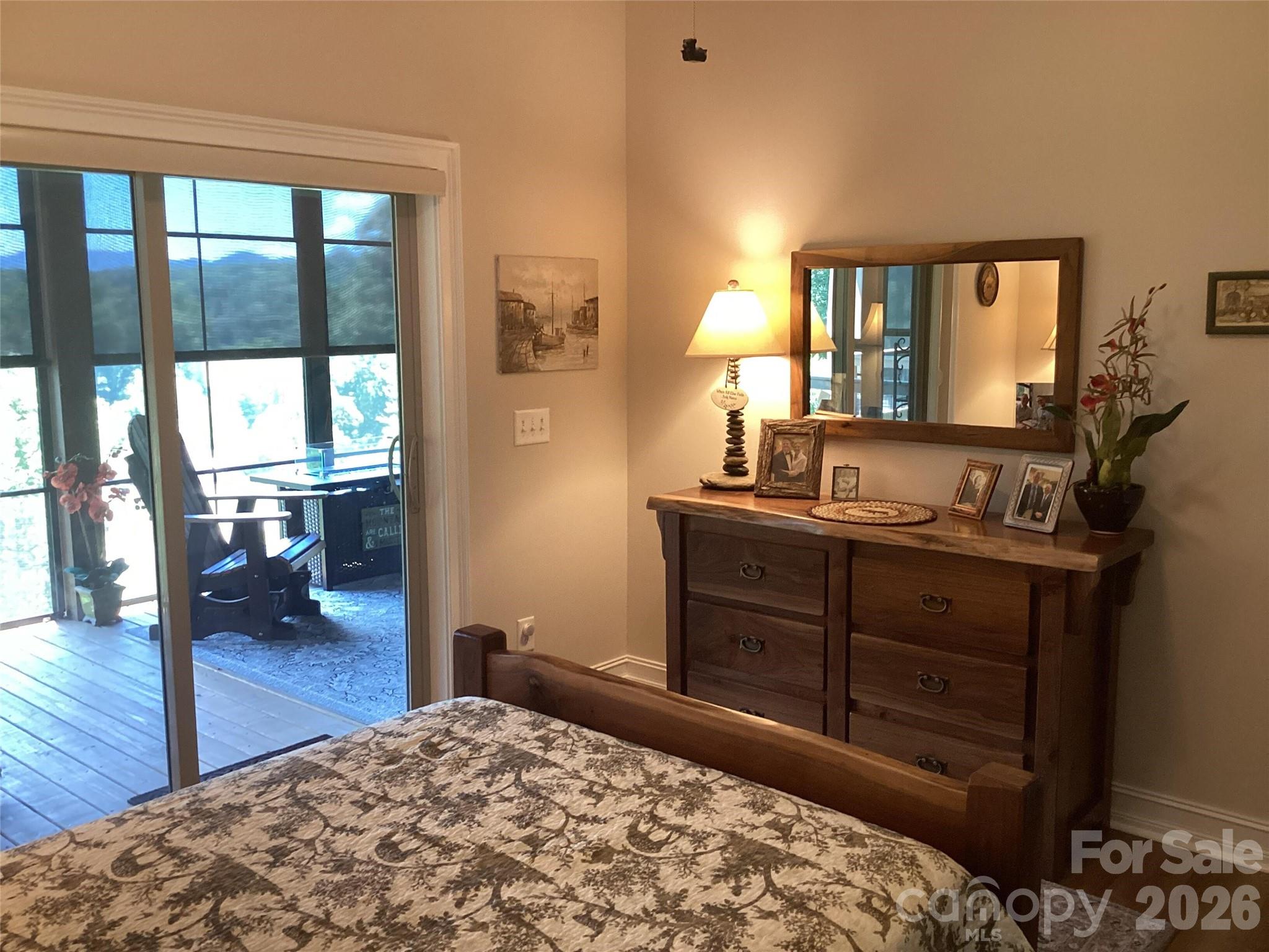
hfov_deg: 58.4
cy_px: 476
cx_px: 634
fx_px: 1136
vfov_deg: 45.4
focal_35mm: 31
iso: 160
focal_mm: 3.3
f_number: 2.4
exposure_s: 1/50
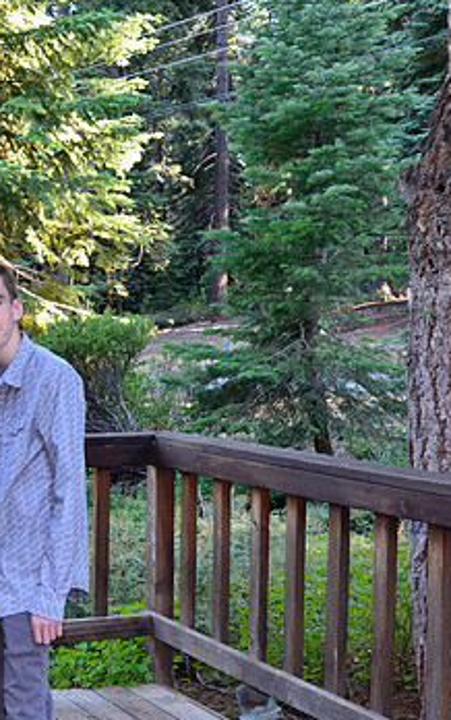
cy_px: 368
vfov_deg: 33.5
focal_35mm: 61
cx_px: -56
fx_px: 1198
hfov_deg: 20.3
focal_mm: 24
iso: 800
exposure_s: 1/60
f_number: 7.1
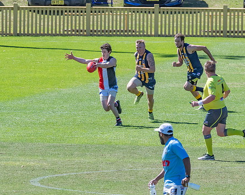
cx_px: 63
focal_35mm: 794
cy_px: 58
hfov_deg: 2.4
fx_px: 5755
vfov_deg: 1.9
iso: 800
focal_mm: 320
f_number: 13
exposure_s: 1/1000
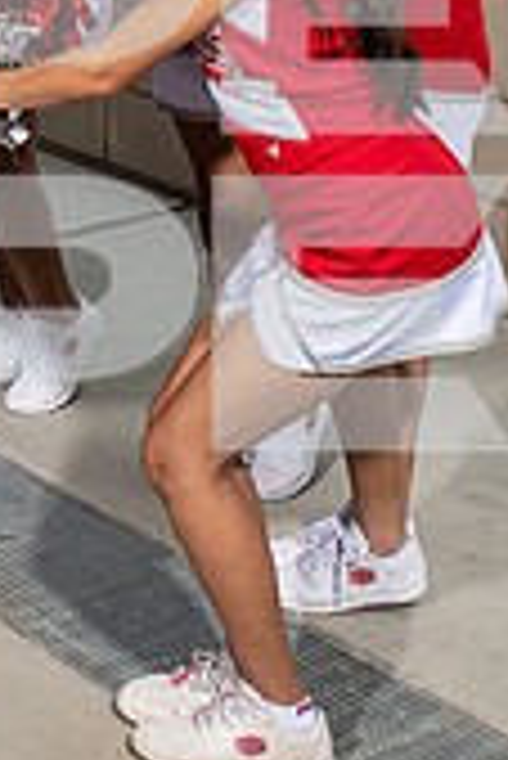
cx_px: -144
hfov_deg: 13.1
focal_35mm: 101
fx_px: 2133
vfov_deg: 19.6
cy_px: 0
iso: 100
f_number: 7.1
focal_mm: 38
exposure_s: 1/320
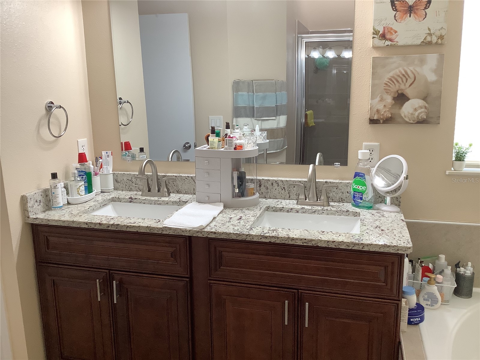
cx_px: 240
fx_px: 430
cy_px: 180
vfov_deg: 45.4
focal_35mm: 31
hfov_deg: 58.4
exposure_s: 1/50
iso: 80
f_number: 2.4
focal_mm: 3.3
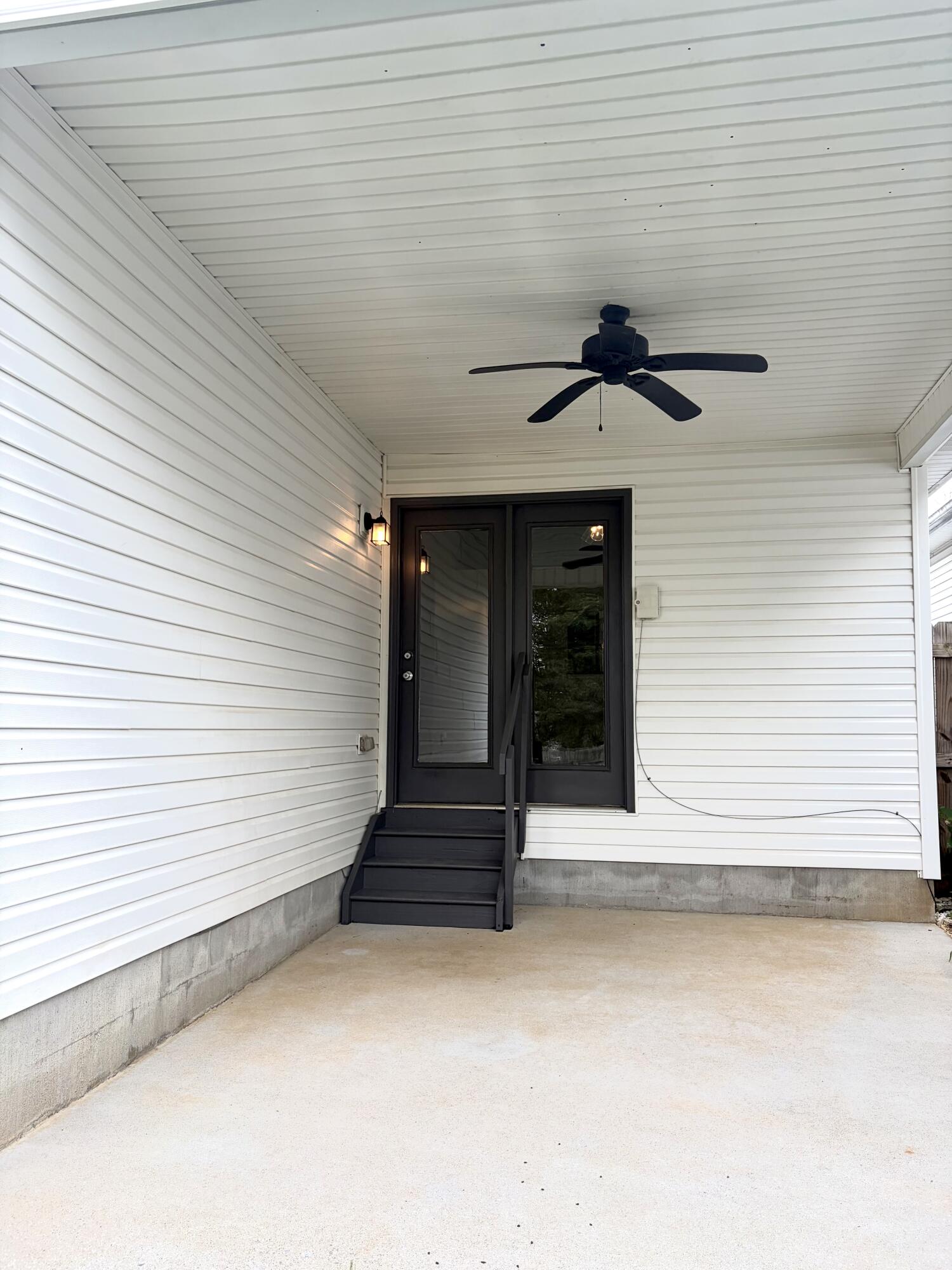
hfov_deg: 53.1
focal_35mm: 26
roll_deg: +0.2
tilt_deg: +6.1
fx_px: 953
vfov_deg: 67.3
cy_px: 635
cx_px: 476
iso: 50
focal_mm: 5.96
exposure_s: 1/660
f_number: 1.6
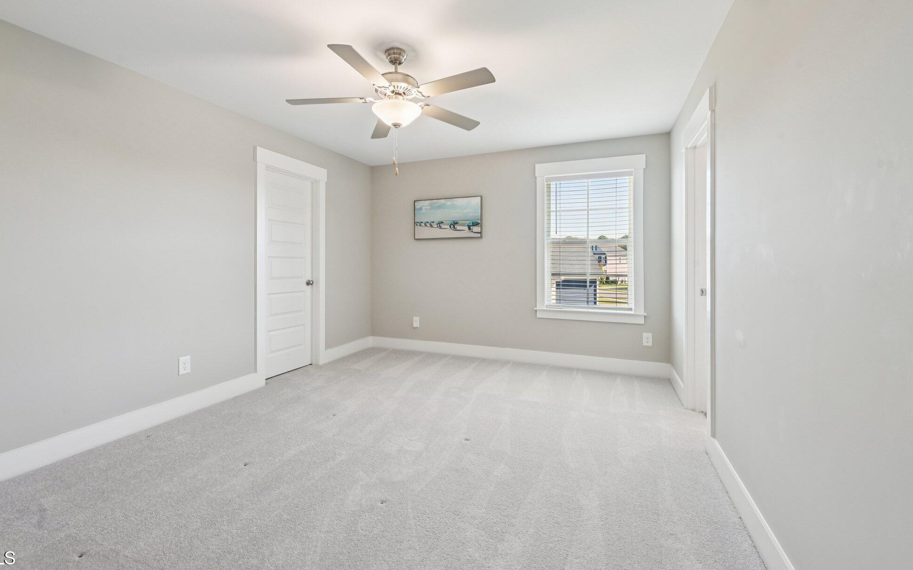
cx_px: 444
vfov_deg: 74.7
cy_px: 268
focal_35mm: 15
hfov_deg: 101.4
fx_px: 373
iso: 200
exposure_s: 1/10
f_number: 9
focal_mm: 14
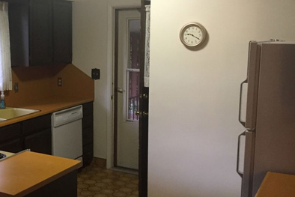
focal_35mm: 49
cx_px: 68
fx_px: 402
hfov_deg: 39.1
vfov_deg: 27.5
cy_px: 79
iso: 200
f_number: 2.2
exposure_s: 1/30
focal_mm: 4.15
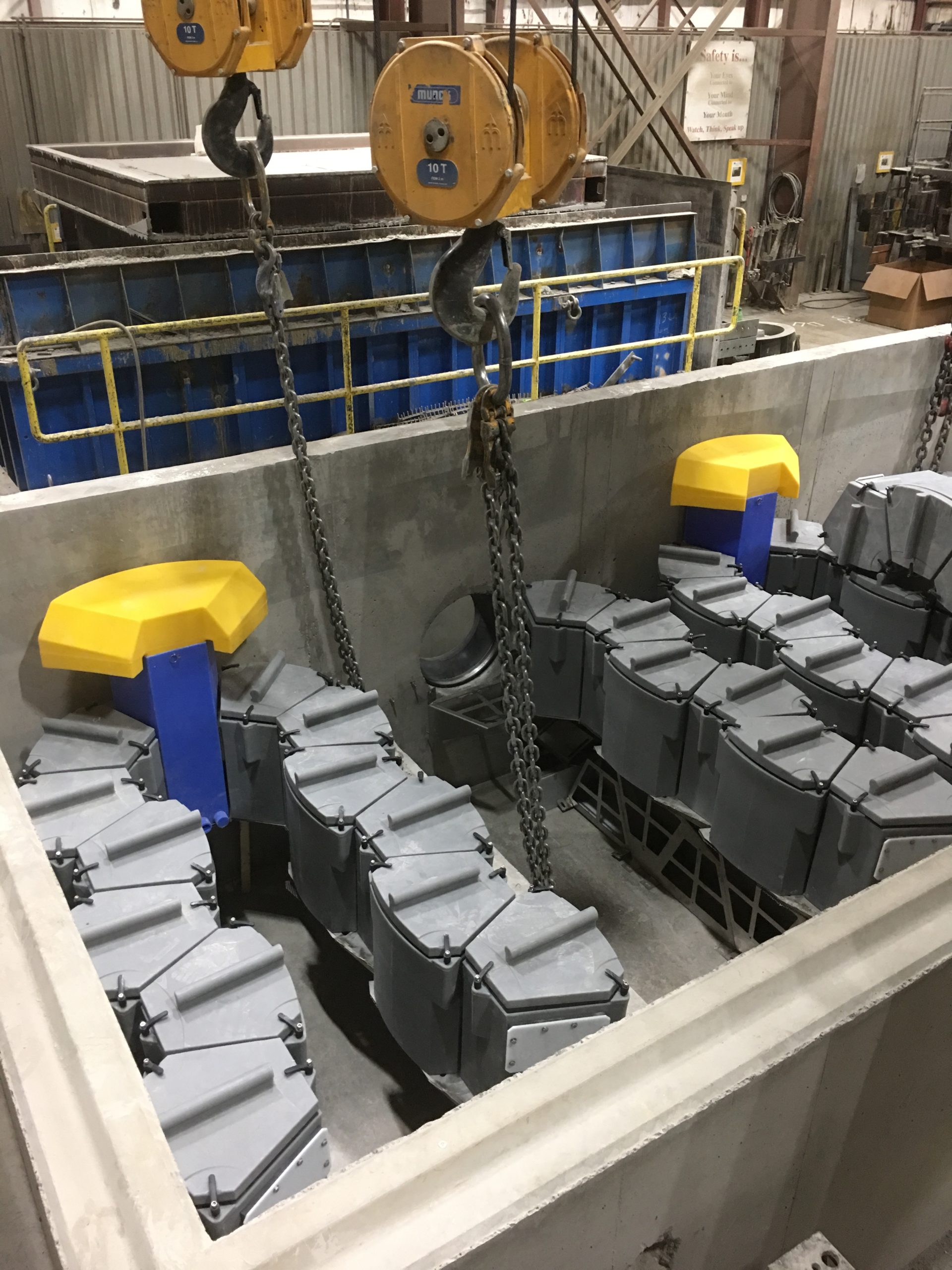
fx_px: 1063
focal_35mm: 29
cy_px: 635
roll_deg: -0.4
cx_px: 476
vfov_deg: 61.7
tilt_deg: -28.2
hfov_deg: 48.2
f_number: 2.2
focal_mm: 4.15
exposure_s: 1/10
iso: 100
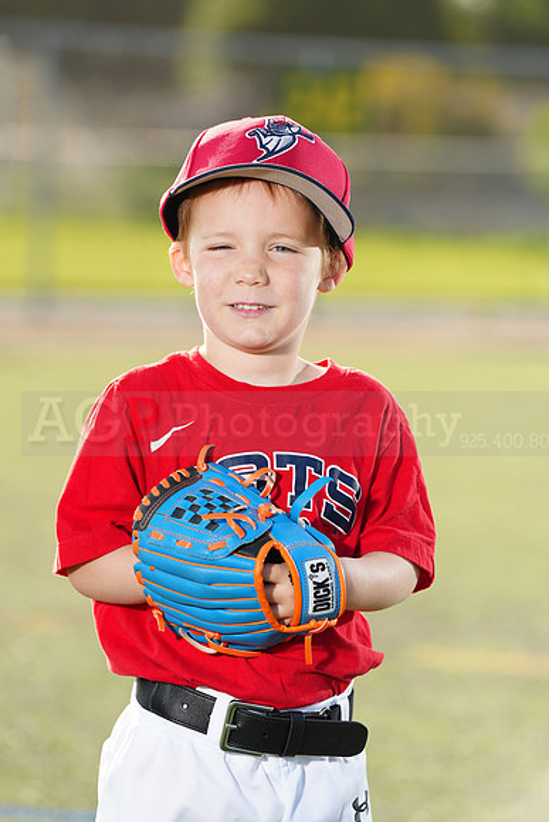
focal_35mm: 184
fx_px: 4206
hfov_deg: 7.5
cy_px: 411
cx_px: 274
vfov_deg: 11.2
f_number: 5
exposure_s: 1/250
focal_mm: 184
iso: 100
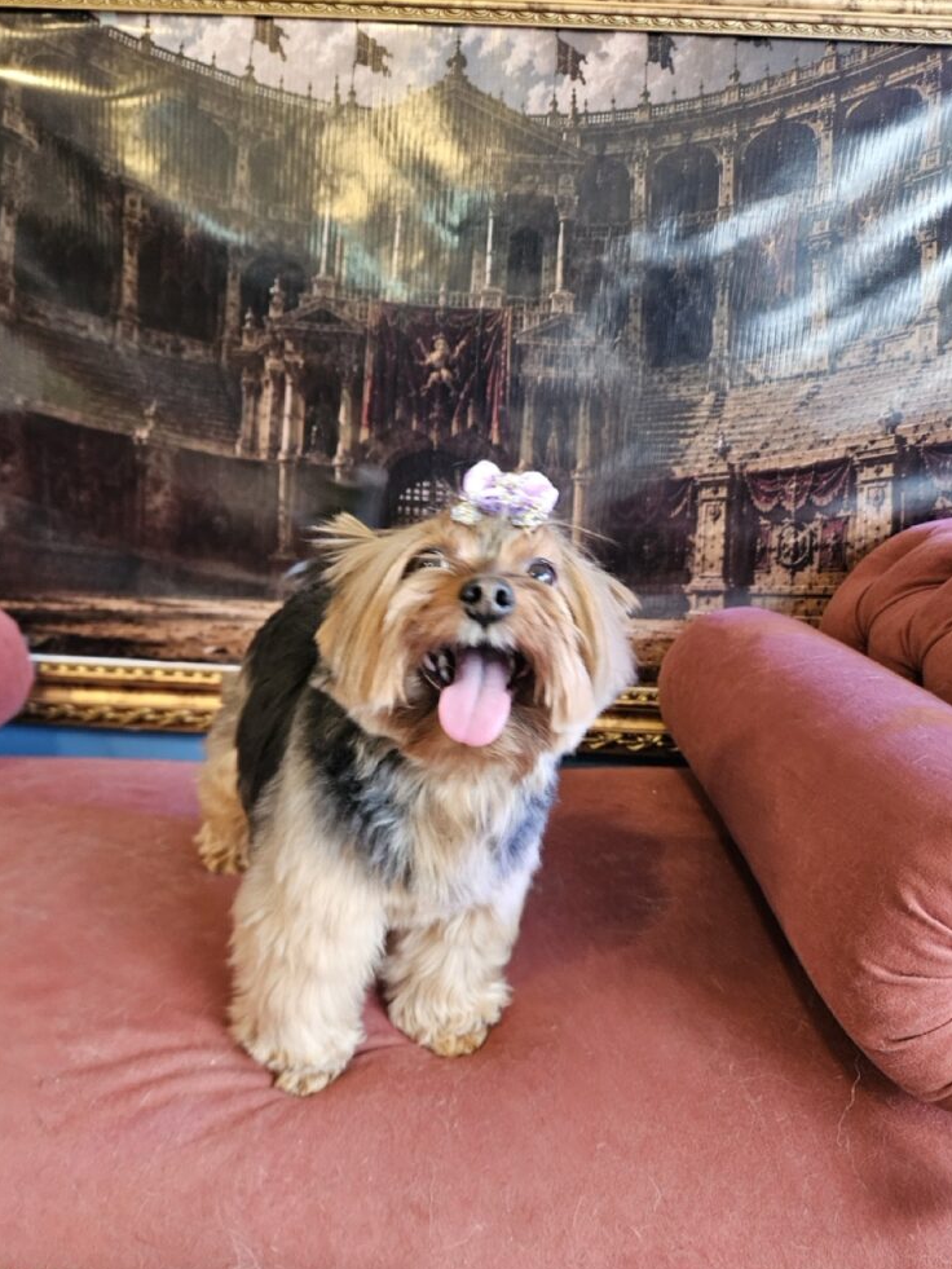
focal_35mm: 24
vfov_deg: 71.6
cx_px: 492
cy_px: 614
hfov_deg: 56.8
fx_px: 880
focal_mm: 5.4
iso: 800
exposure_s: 1/120
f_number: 1.8
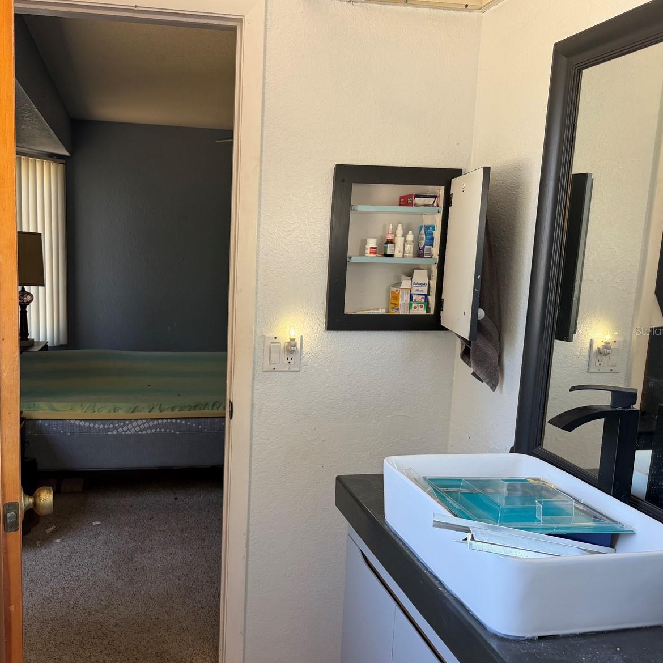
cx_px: 235
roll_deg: -1.5
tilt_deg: -8.8
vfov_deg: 55.6
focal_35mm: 29
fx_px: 628
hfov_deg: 54.8
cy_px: 330
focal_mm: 6.76
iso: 125
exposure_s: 1/121
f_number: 1.78
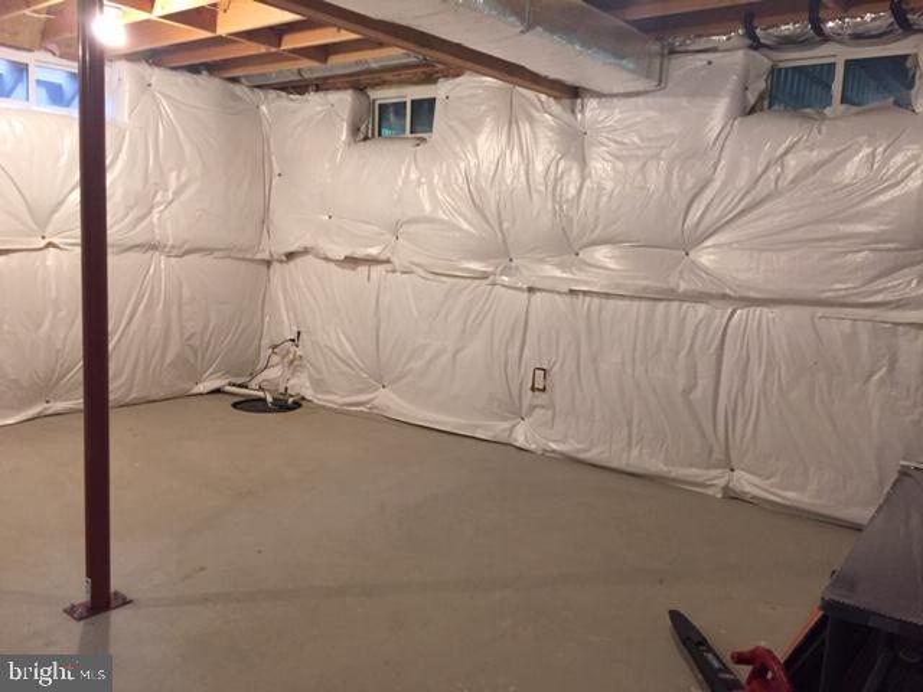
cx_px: 462
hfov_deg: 61.7
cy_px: 346
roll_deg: -3.1
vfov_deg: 48.2
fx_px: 773
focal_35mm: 29
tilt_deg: -10.2
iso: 160
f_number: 2.2
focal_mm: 4.15
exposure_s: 1/30
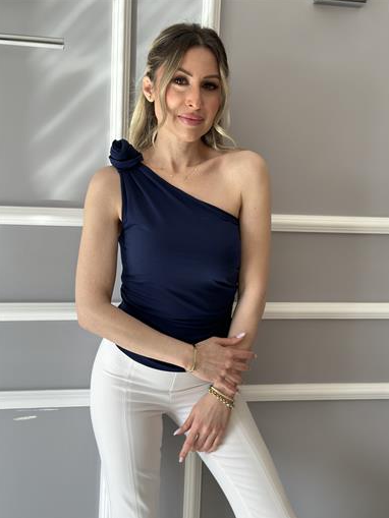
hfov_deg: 29.7
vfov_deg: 38.9
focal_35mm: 49
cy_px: 261
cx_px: 196
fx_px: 734
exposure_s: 1/288
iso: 80
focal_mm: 6.86
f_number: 1.78
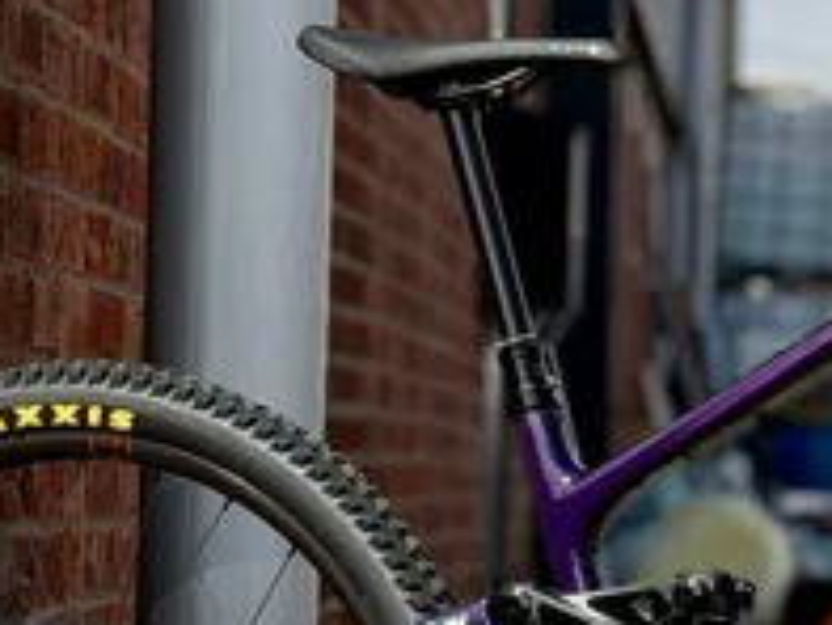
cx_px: 976
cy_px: 579
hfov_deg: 10.0
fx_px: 4690
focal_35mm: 195
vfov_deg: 7.6
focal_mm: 6.76
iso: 64
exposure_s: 1/4878
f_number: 1.78
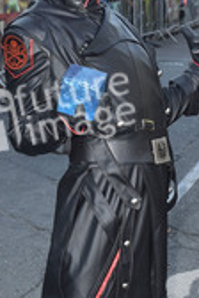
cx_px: 97
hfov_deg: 16.9
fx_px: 672
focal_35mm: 81
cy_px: 204
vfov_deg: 24.9
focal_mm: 34
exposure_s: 1/250
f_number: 6.3
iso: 320
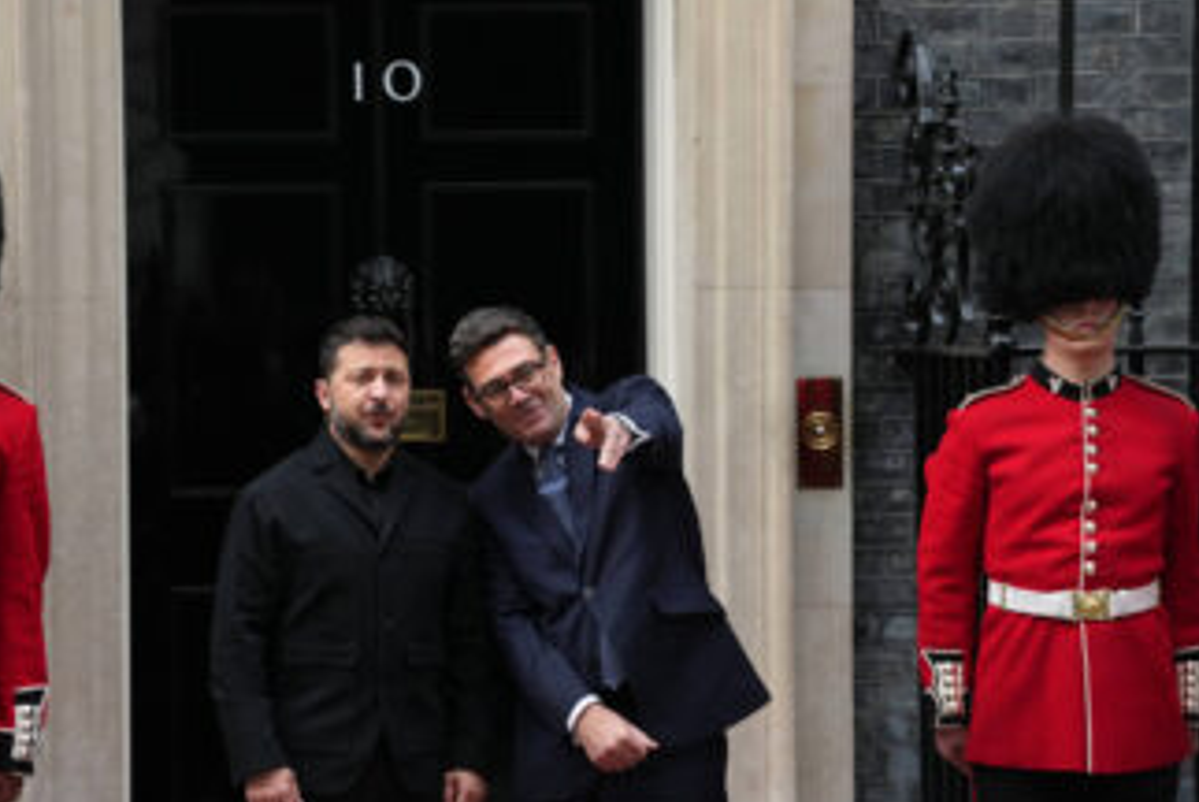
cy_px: 472
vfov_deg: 6.9
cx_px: 479
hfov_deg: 10.3
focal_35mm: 199
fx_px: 6634
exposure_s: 1/1250
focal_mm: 165
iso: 1600
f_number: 3.2
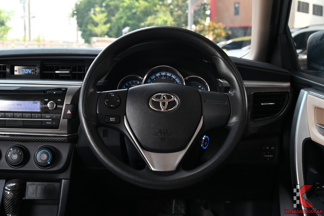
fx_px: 396
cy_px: 108
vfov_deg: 30.5
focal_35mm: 44
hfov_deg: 44.5
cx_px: 162
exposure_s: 1/45
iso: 400
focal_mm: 29.5
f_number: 5.6
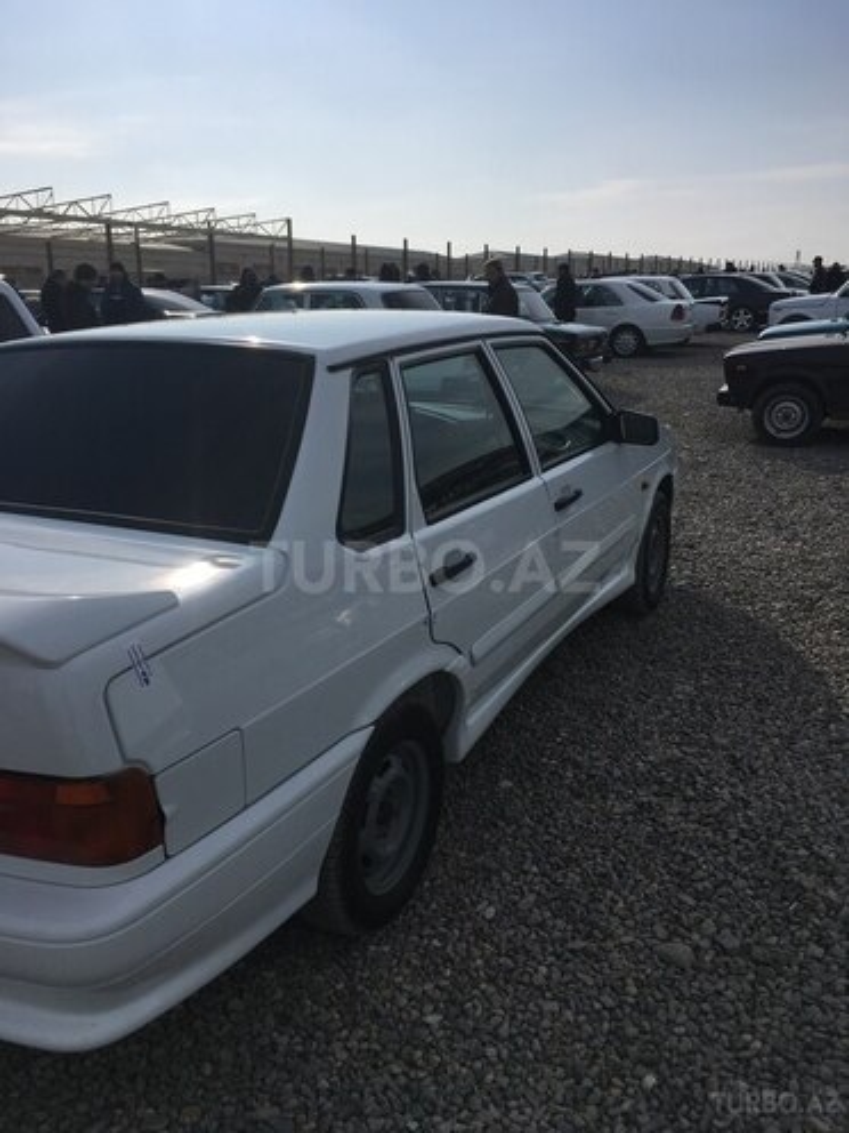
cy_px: 566
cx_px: 424
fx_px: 948
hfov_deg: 48.2
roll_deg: +1.4
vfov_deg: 61.7
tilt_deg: -16.1
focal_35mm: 29
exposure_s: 1/3846
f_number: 2.2
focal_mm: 4.15
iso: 25
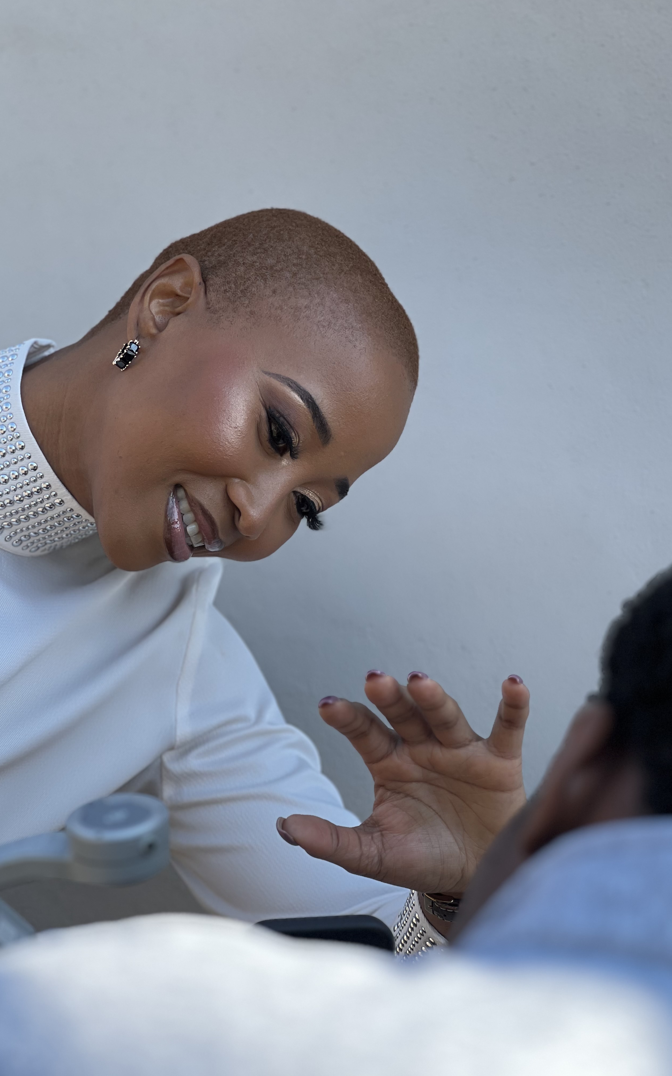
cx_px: 386
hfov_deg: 15.9
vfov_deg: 25.2
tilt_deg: -5.7
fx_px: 2403
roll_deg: -5.3
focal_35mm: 82
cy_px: 538
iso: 40
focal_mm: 9
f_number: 2.8
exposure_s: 1/134
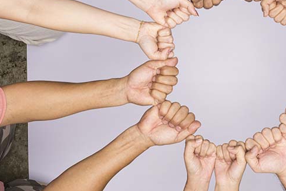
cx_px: 233
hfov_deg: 29.3
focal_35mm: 67
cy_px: 71
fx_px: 532
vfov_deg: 20.3
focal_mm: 34
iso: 64
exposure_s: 1/200
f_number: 7.1
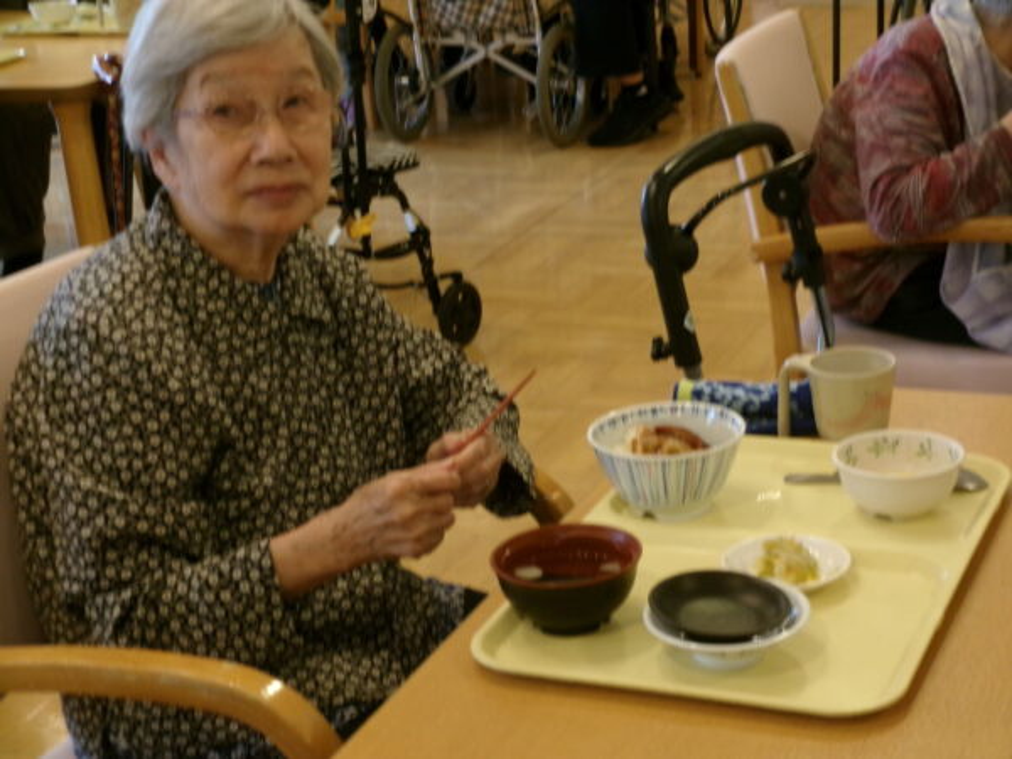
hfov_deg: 25.0
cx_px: 506
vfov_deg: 18.9
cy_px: 380
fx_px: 2280
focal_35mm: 78
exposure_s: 1/34
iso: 320
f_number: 5.4
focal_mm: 14
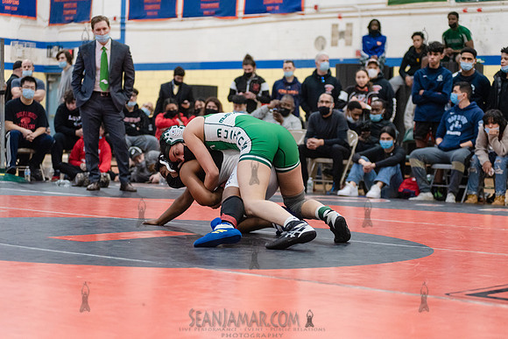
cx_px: 254
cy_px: 170
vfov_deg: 17.1
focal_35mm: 80
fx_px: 1129
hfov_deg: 25.4
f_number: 3.5
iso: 4000
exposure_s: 1/400
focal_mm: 80
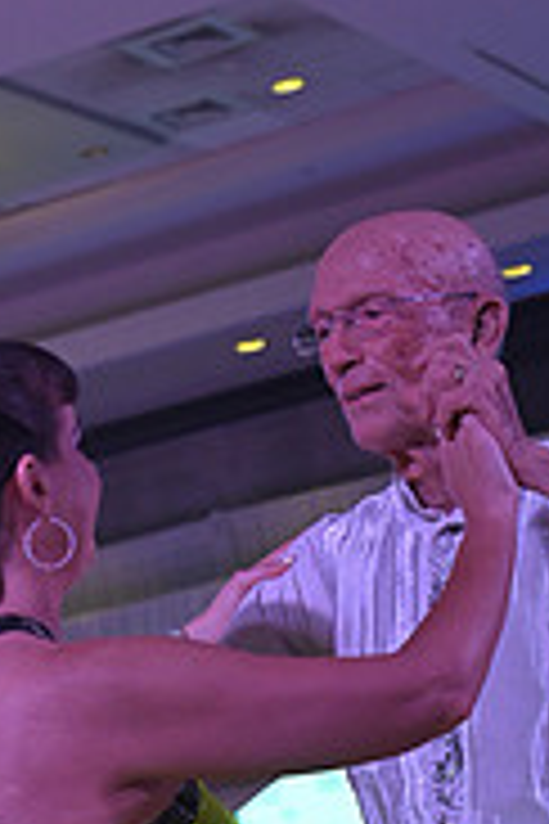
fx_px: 3477
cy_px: 1072
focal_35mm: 152
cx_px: 367
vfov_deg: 13.0
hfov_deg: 9.0
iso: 1400
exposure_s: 1/320
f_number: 5
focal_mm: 48
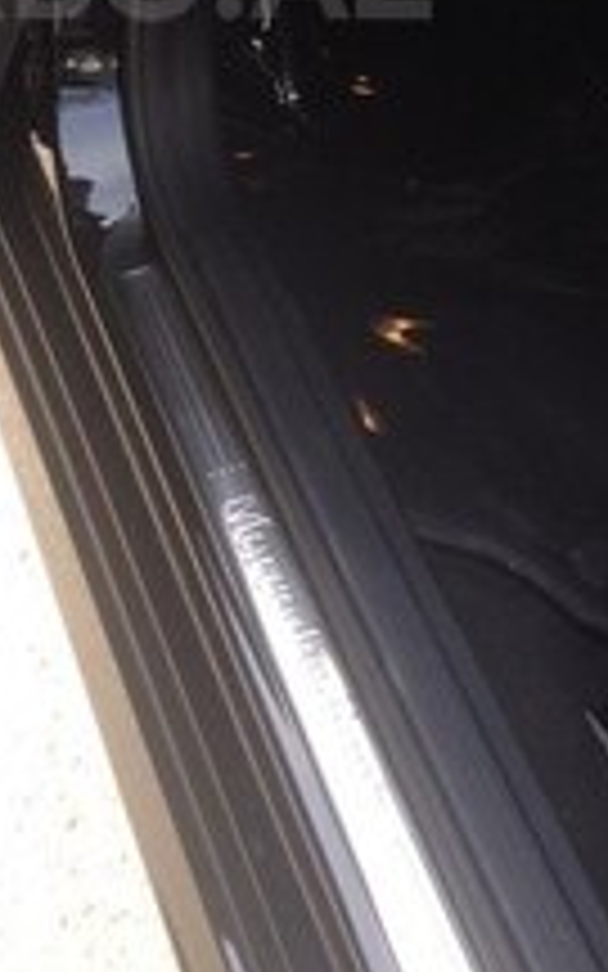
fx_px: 2254
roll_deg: -8.1
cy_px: -32
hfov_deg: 15.2
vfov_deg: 23.2
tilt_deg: -29.9
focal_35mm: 85
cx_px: 86
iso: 64
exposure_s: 1/120
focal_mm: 4.28
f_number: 2.4
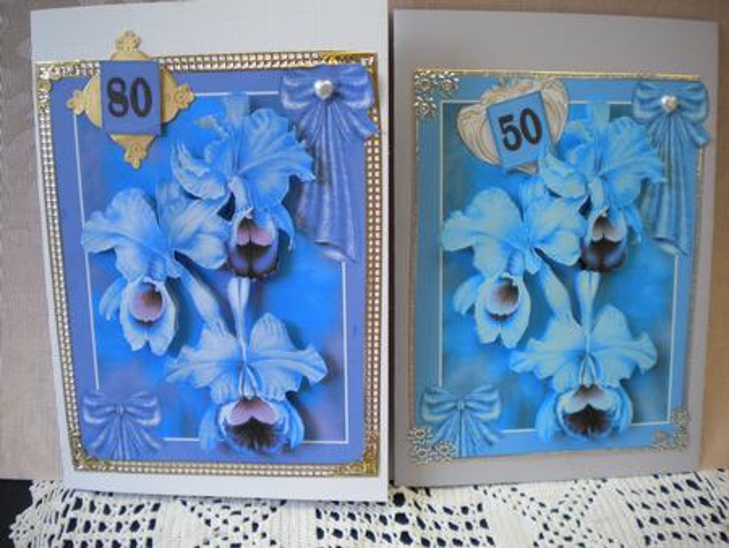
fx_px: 737
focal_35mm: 35
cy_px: 274
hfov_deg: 52.6
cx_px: 364
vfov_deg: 40.7
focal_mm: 6.3
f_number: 3.1
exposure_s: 1/60.4
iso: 180
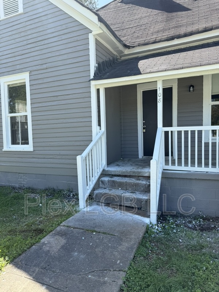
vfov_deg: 71.6
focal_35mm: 24
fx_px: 202
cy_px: 146
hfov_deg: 56.8
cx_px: 110
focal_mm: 6.76
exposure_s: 1/1211
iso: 80
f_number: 1.78
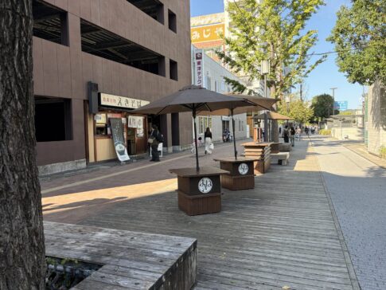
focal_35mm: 26
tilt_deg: -1.6
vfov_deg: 53.1
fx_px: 290
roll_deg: +3.5
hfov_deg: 67.3
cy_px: 145
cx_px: 193
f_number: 1.6
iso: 64
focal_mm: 5.96
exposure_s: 1/660
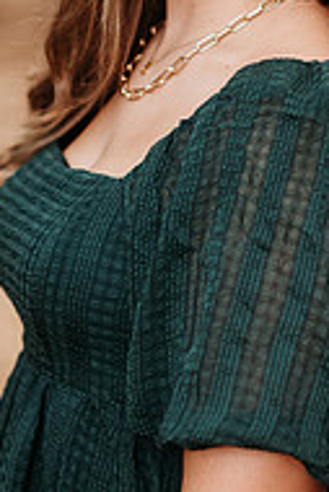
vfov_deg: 10.2
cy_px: 62
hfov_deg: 6.8
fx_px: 2750
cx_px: 254
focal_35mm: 201
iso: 320
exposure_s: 1/250
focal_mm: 85
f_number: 2.2
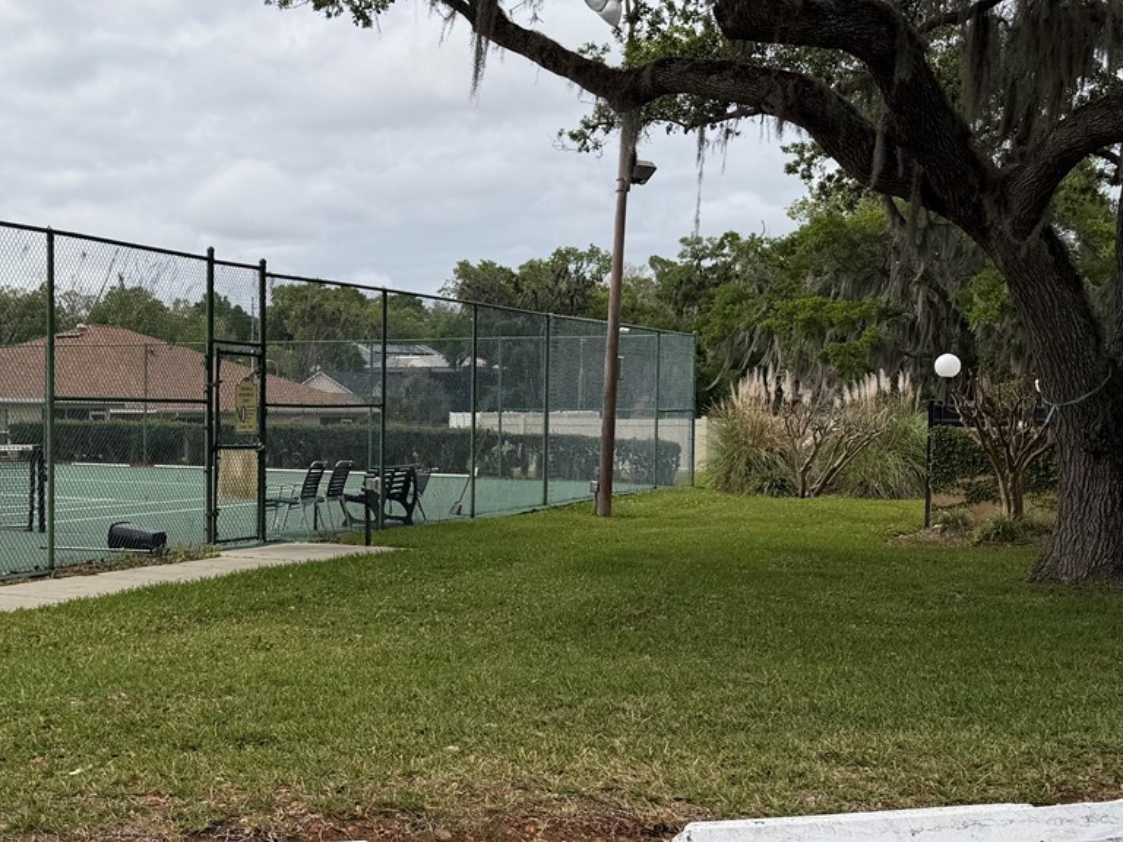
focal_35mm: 50
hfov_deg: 36.4
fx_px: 1622
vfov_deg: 29.0
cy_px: 498
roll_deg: +0.1
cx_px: 162
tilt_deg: -2.5
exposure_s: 1/8130
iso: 80
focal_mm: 6.76
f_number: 1.78
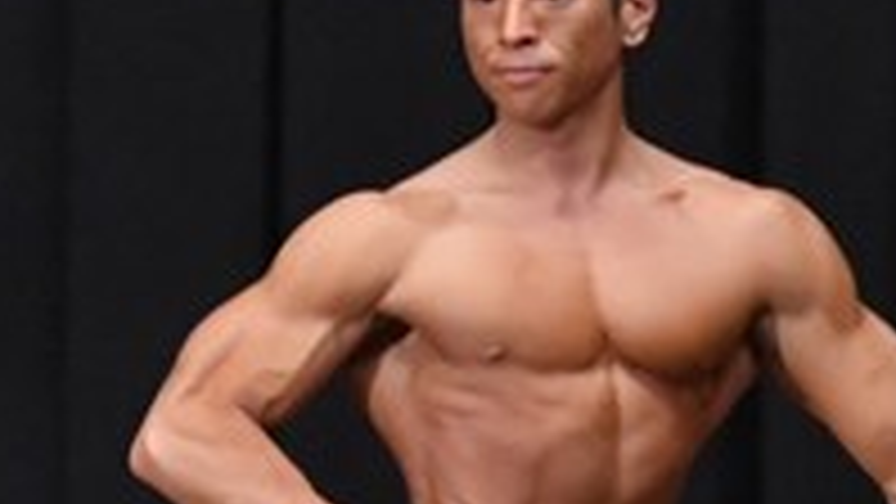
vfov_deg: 1.5
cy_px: 810
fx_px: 19556
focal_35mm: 823
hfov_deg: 2.6
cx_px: -516
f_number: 5.6
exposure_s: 1/400
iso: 8000
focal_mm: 135
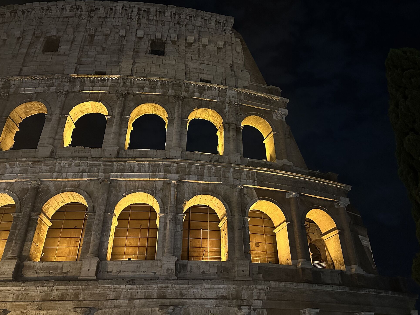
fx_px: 376
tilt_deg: +34.4
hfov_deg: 58.2
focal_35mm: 31
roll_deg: +3.4
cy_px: 119
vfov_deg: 45.1
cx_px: 230
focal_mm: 6.86
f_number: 1.78
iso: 800
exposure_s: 1/25
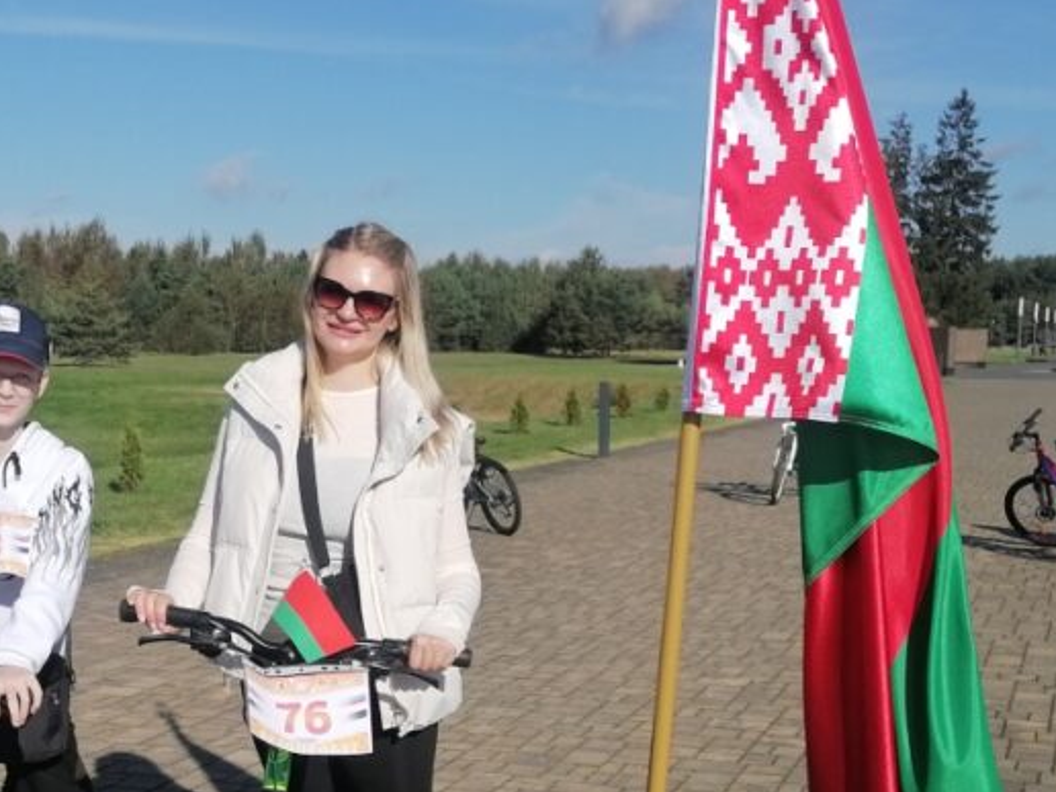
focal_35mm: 55
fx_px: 1678
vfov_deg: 26.2
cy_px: 607
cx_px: 415
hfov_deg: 34.8
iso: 50
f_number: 1.8
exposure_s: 1/2710
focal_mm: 5.3
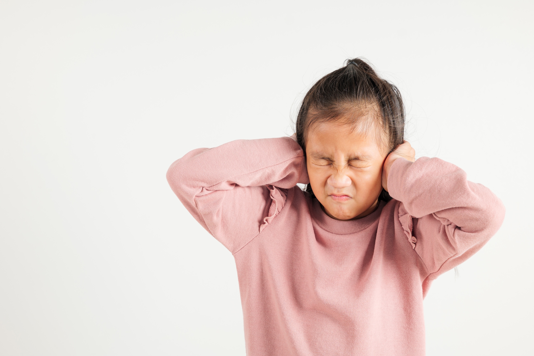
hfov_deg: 30.1
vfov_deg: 20.3
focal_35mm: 67
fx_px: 994
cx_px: 267
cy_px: 178
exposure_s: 1/100
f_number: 7.1
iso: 125
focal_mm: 67
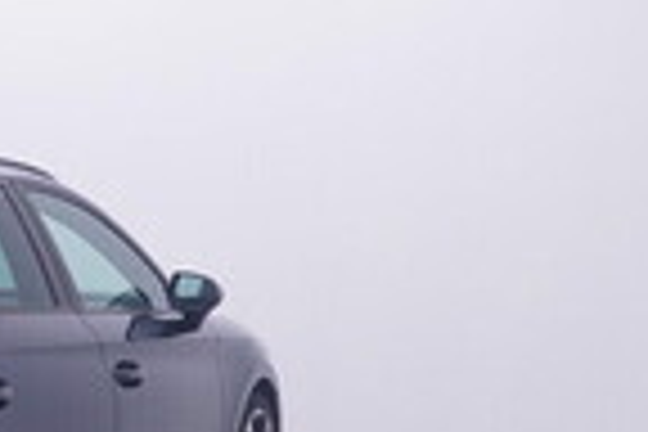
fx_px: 1546
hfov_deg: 22.5
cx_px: -43
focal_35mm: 86
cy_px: 322
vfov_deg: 15.8
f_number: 5
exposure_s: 1/80
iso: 200
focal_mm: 15
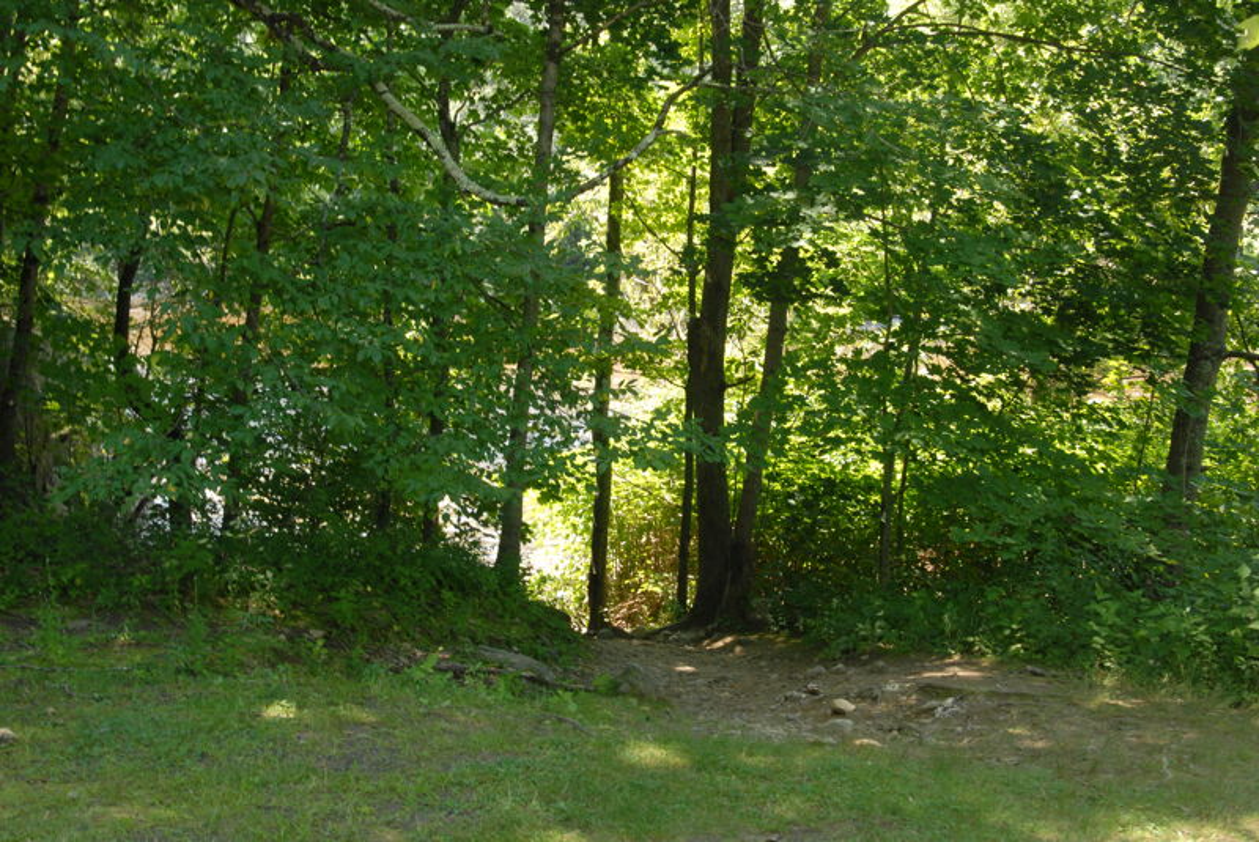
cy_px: 421
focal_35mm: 42
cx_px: 630
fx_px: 1470
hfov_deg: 46.4
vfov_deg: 32.0
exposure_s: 1/40
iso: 250
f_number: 8
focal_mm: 28
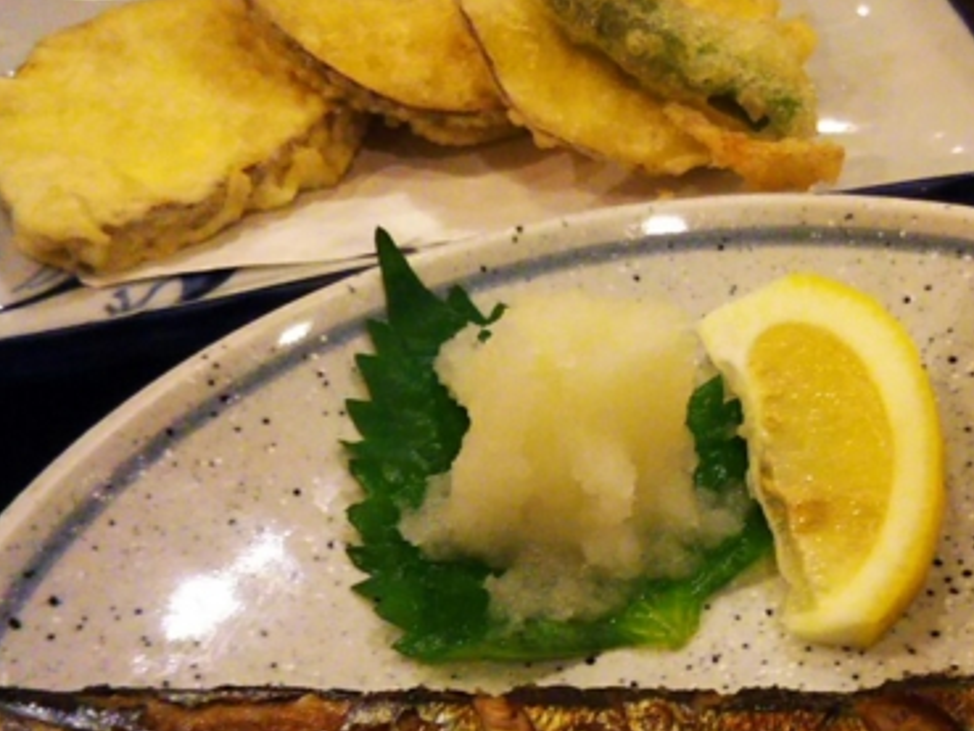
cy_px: 430
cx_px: 713
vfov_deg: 22.6
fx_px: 1830
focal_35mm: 65
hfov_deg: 29.4
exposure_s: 1/30
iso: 250
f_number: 2.2
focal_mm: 4
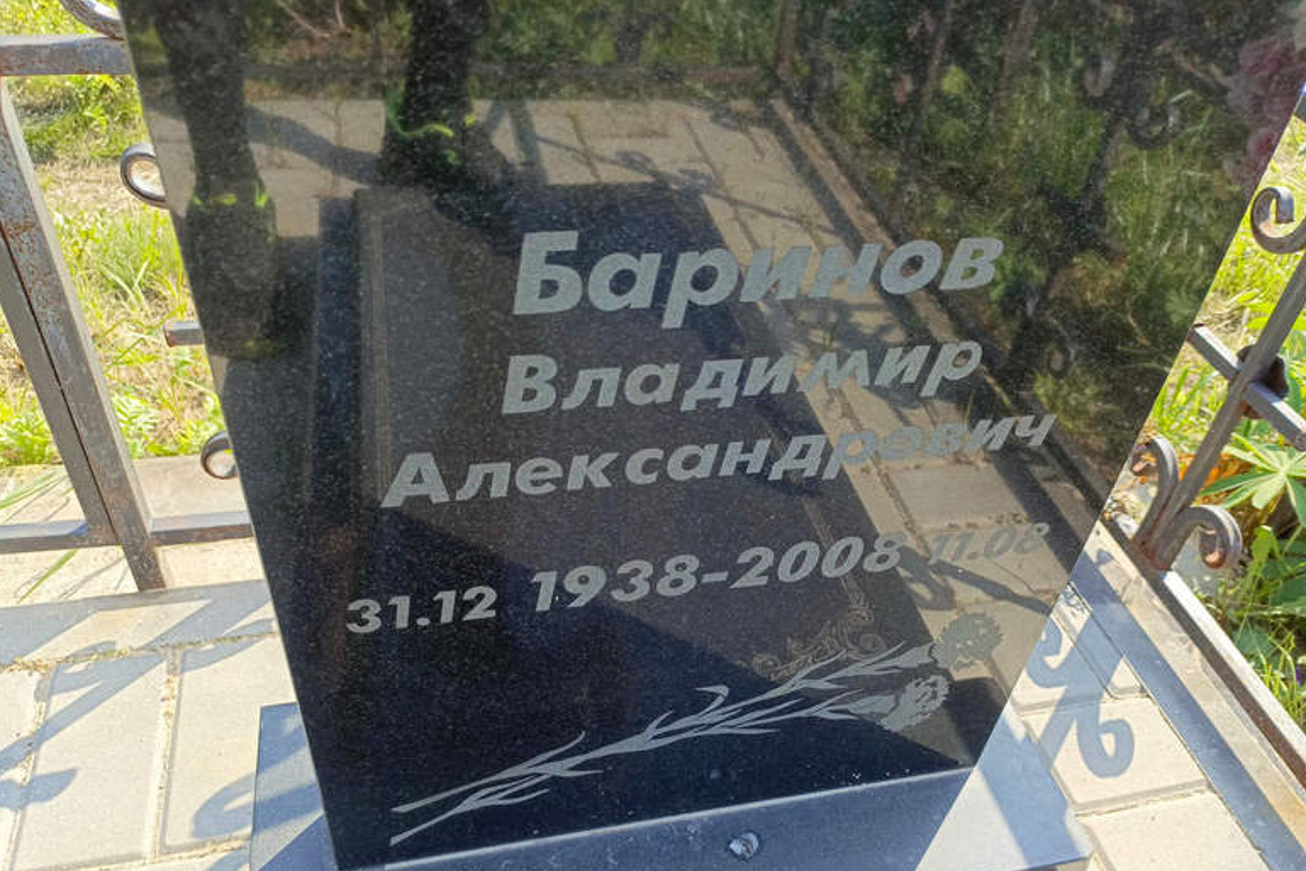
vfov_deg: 47.8
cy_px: 505
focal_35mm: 27
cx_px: 672
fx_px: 980
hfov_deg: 67.3
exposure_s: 1/280
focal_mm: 4.76
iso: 101
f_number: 1.69
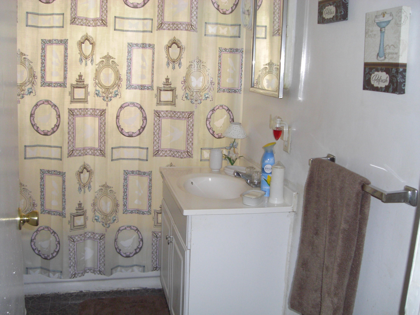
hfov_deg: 49.0
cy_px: 158
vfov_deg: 37.7
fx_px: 461
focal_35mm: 38
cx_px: 210
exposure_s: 1/60
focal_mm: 6.2
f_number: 2.7
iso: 200
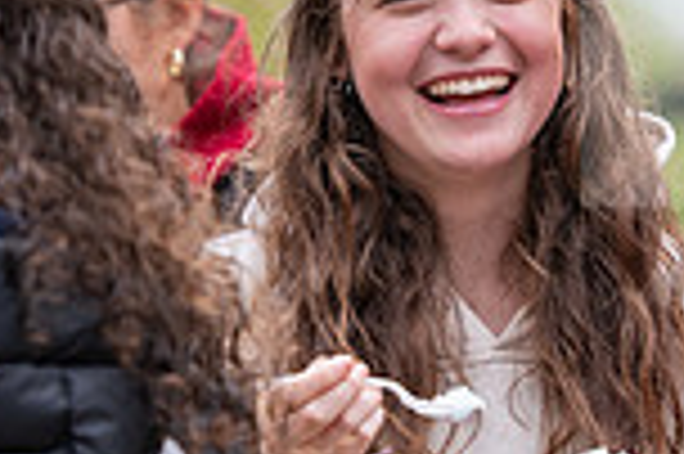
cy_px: 375
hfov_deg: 3.6
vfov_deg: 2.4
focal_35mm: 573
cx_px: 446
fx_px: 10875
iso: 125
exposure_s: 1/400
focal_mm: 150
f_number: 4
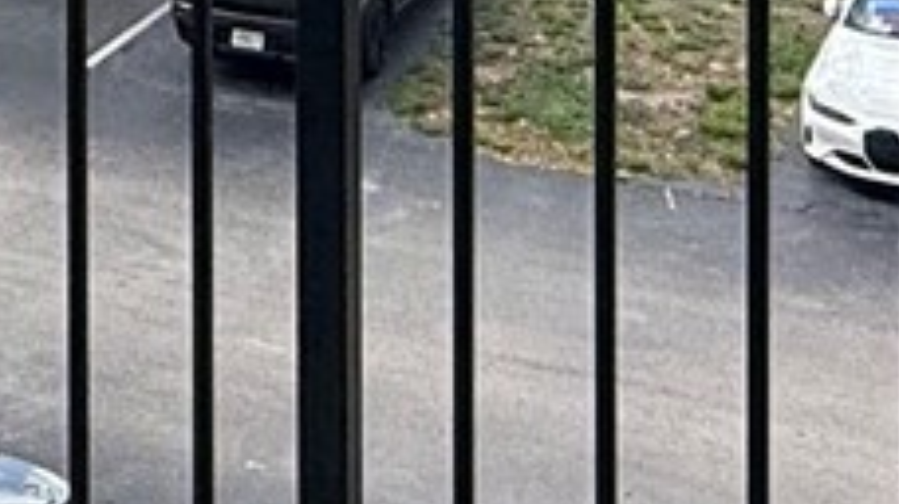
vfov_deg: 9.9
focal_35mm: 107
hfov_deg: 19.1
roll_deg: +1.0
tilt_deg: -1.4
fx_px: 2549
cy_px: -705
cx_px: -103
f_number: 2.2
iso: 64
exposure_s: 1/1534
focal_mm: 2.22
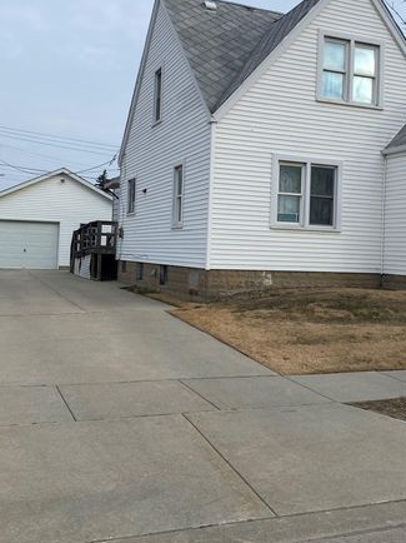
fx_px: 626
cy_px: 228
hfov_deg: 35.8
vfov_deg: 46.7
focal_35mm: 40
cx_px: 242
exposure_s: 1/1629
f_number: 1.8
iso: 32
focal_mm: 4.25
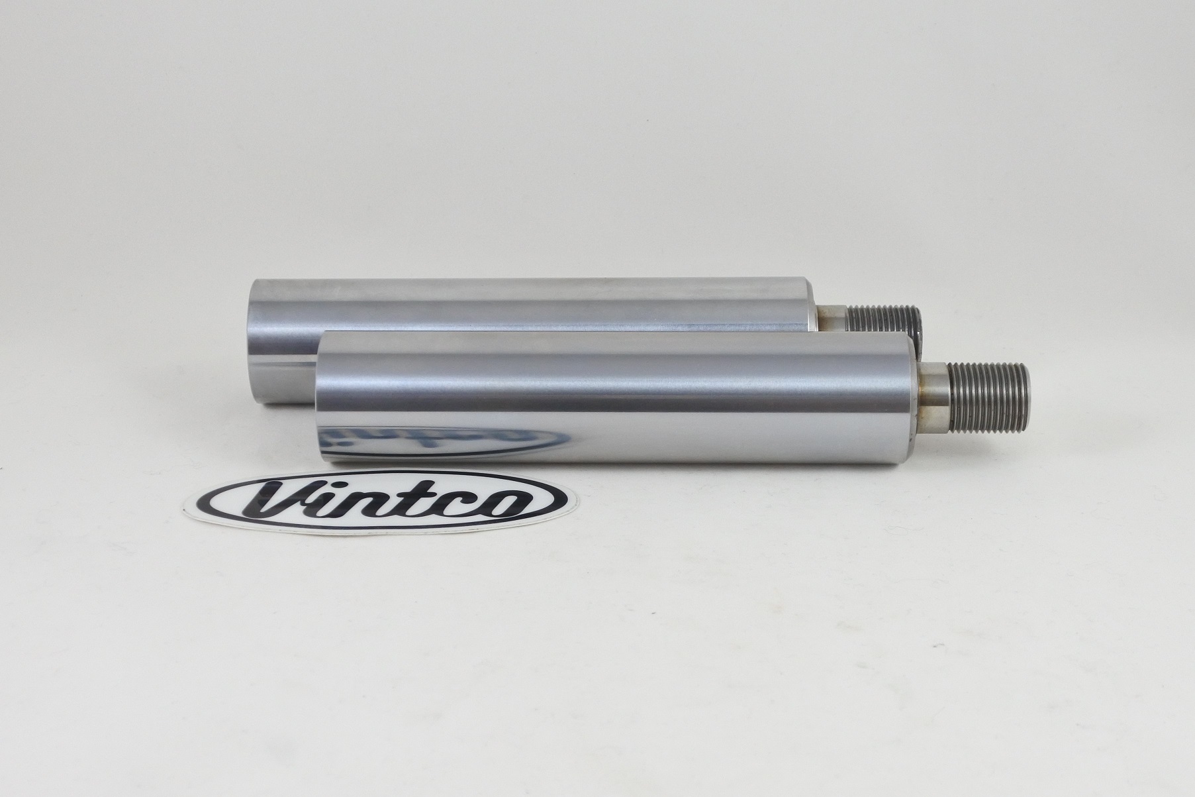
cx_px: 598
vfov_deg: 31.2
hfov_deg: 45.4
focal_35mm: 43
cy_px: 398
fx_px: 1427
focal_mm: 16.1
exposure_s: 1/125
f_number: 4.5
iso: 450
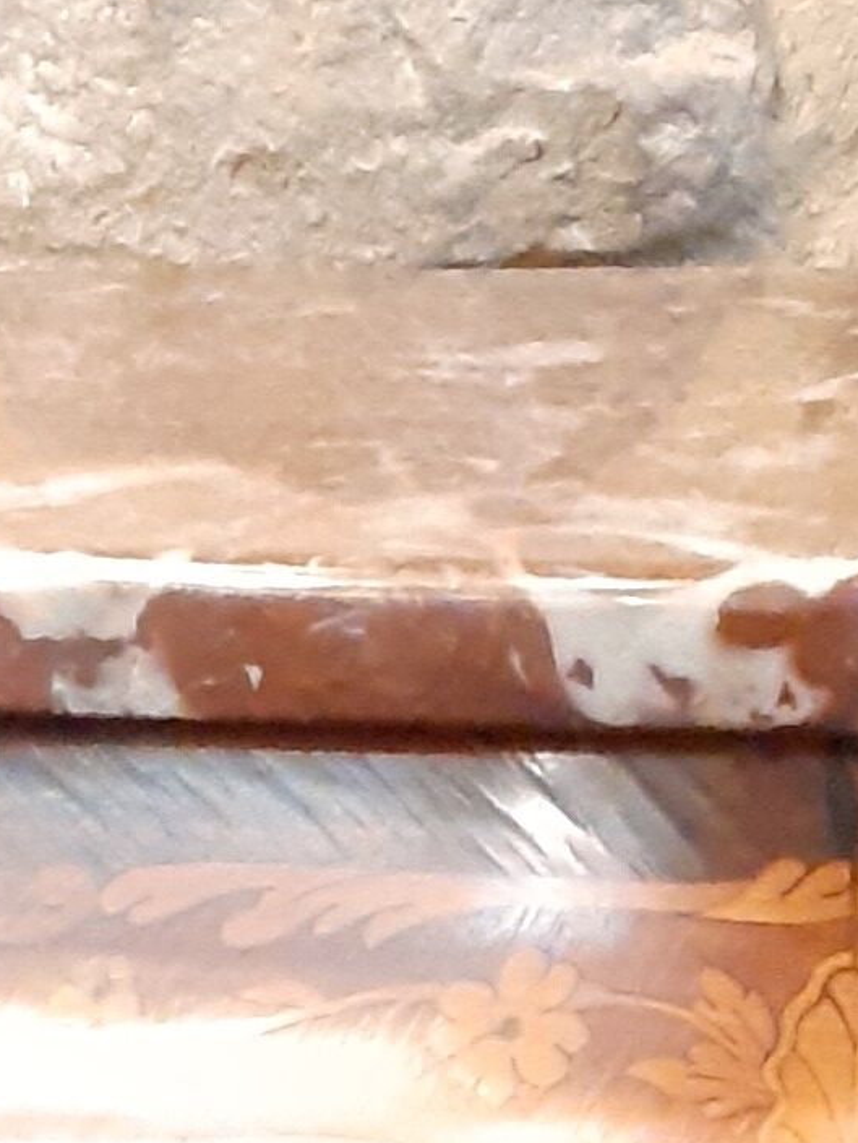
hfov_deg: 9.4
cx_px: 545
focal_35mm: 158
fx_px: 5220
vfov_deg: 9.9
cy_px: 3249
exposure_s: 1/25
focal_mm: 3.6
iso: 400
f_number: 1.9
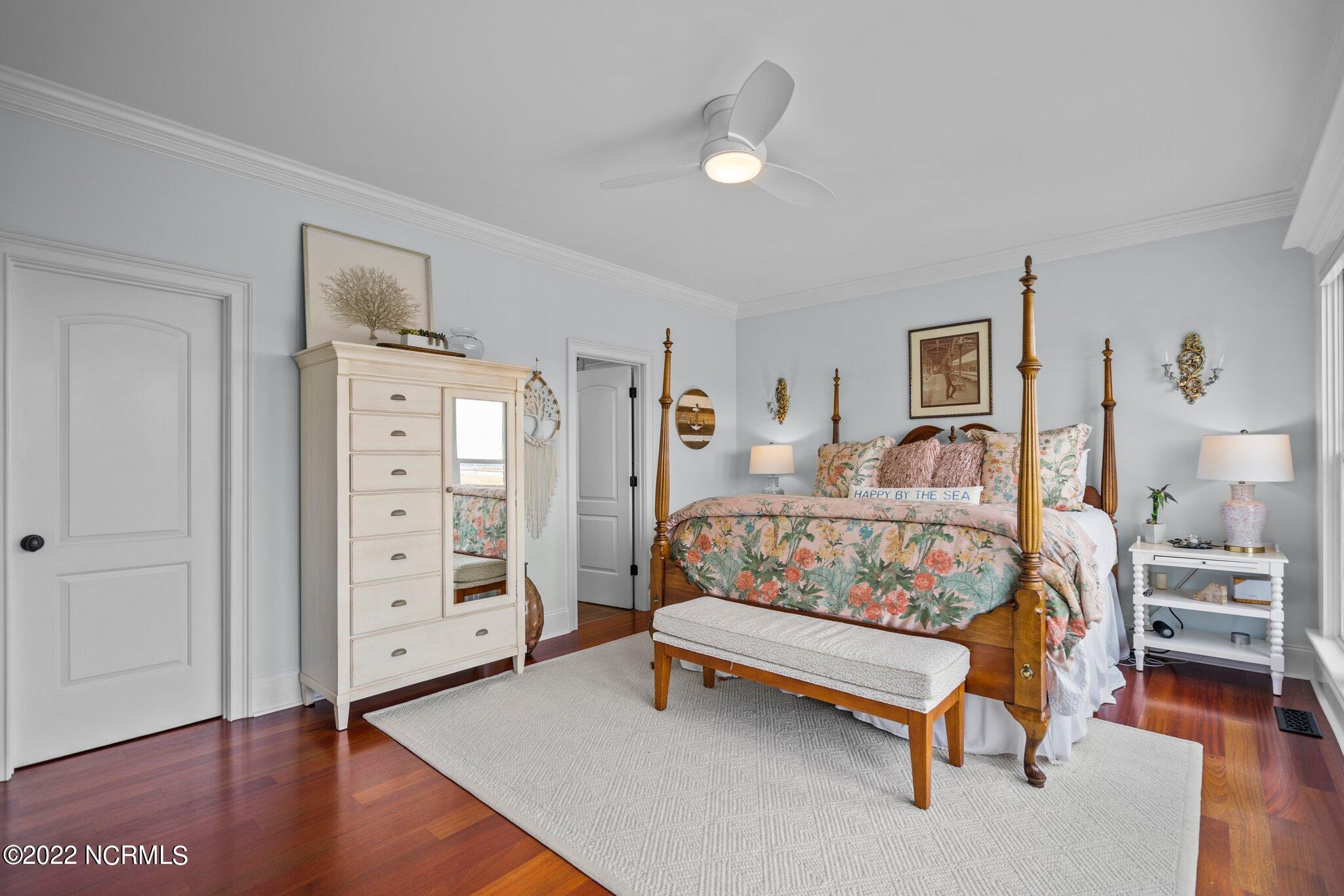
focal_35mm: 16
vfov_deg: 73.7
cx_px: 672
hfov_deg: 96.7
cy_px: 448
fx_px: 597
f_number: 4
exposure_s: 1/15
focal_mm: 16
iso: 100
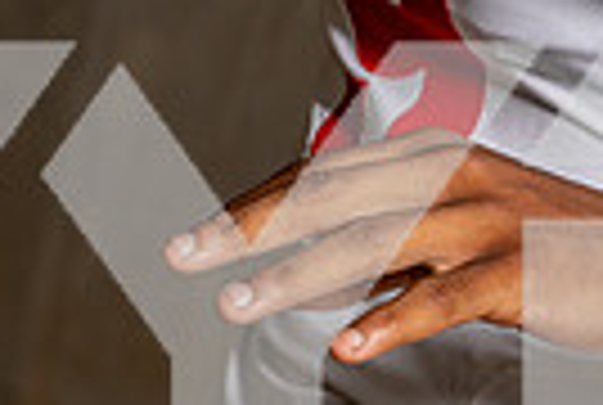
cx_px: 450
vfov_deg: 6.2
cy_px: -263
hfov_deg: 9.3
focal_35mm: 220
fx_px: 3693
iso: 100
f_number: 5.6
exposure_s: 1/200
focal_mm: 51
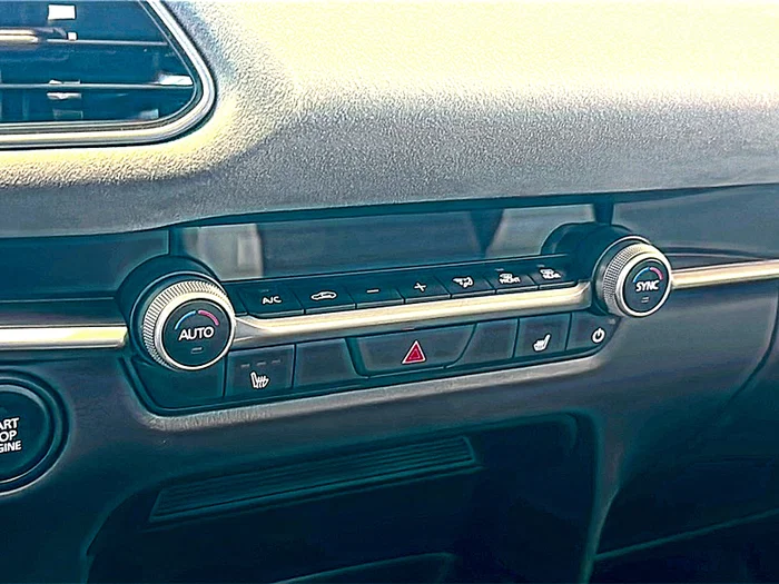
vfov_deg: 36.8
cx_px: 390
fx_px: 878
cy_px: 292
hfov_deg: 47.9
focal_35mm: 39
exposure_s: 1/40
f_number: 1.78
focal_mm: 6.86
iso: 320
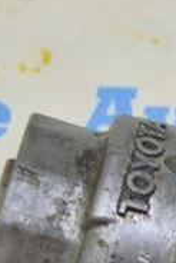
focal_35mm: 225
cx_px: 383
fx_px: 1645
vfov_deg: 9.1
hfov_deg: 5.9
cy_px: 225
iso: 400
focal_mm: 27
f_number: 5.6
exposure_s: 1/25
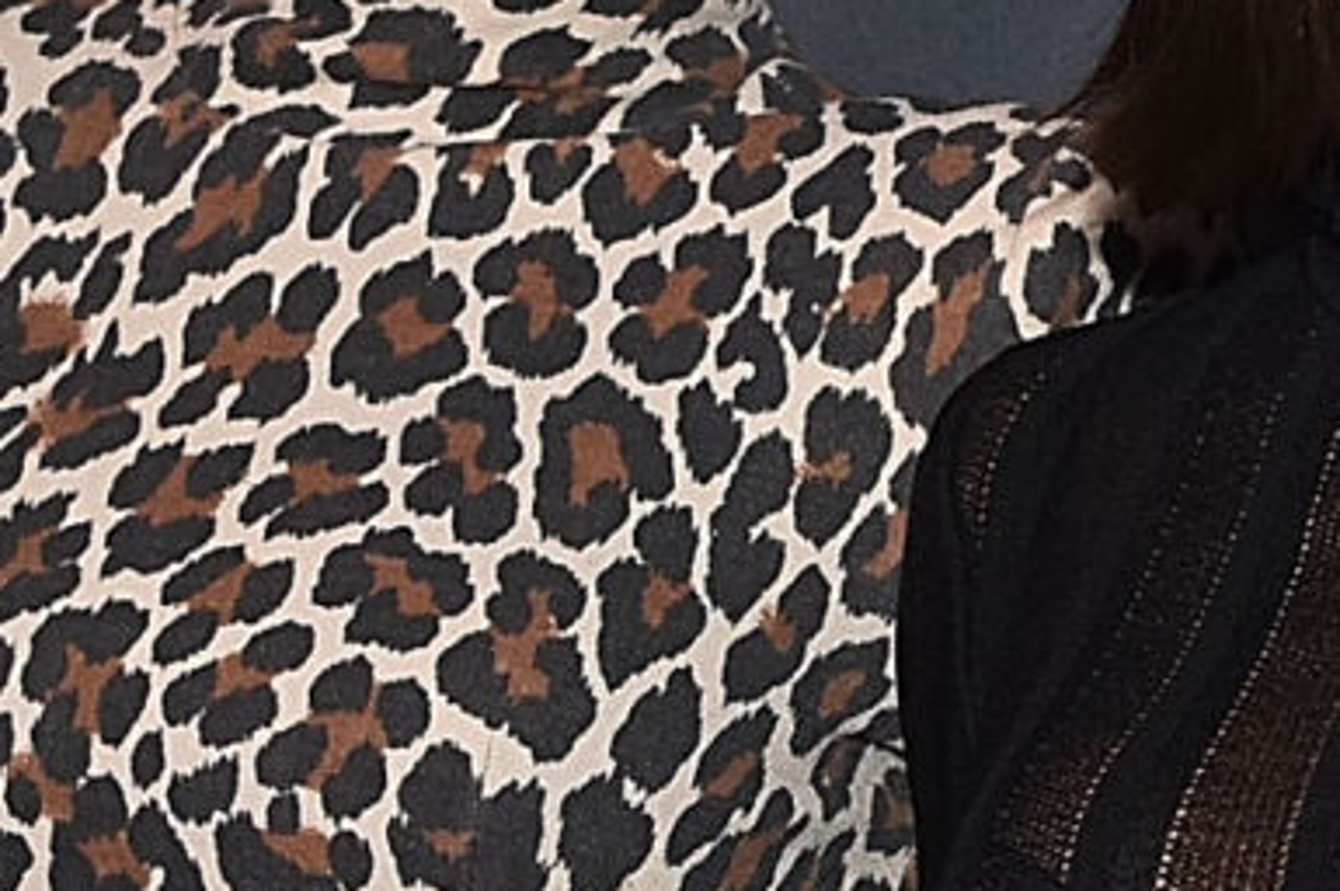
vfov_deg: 5.4
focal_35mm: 253
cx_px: 1260
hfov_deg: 8.1
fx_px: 9409
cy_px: 698
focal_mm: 38
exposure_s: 1/160
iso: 500
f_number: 7.1
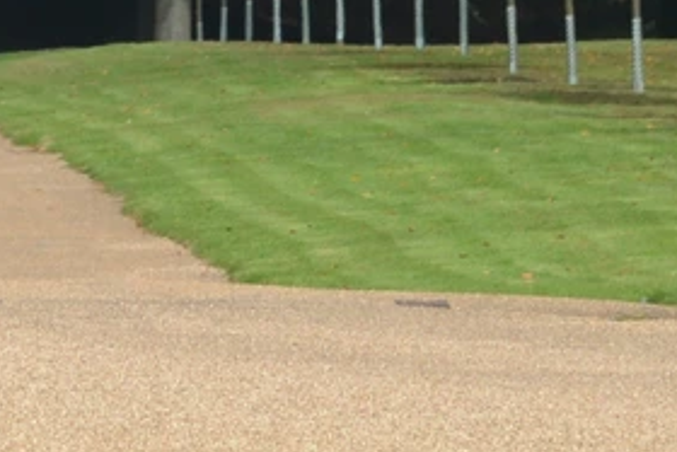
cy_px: -116
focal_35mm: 939
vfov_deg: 1.5
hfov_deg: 2.2
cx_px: -259
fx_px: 17667
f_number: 7.1
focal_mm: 125
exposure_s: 1/800
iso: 400
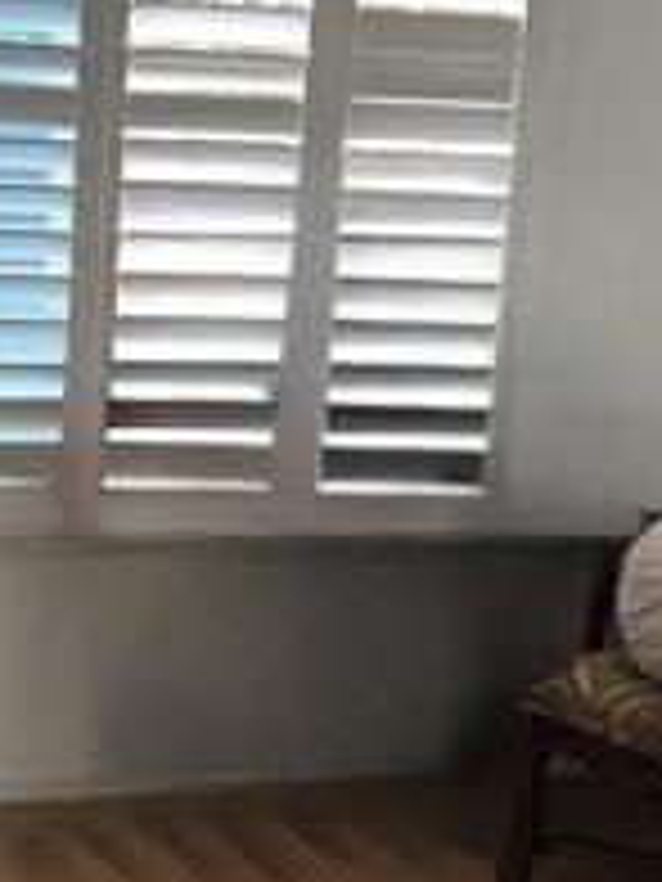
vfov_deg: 22.4
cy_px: 824
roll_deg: -3.0
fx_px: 2167
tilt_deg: -18.7
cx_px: 99
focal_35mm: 85
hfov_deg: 17.2
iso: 125
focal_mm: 5.7
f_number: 1.5
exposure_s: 1/66
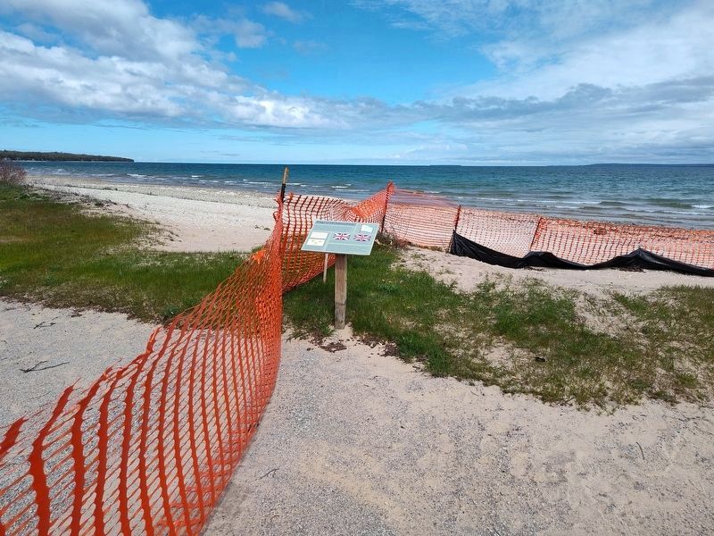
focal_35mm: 23
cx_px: 357
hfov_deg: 73.9
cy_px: 268
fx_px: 474
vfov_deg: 58.9
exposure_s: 1/1530
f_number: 1.8
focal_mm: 5.56
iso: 100
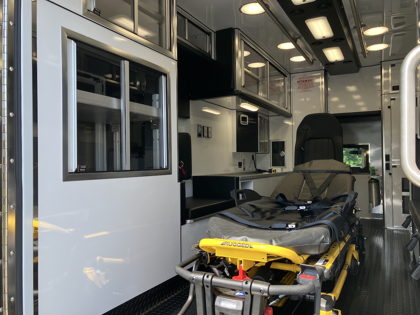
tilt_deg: +1.2
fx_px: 340
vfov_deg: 49.7
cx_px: 210
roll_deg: -0.8
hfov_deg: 63.4
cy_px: 158
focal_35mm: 28
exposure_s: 1/422
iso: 32
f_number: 1.8
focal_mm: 3.99
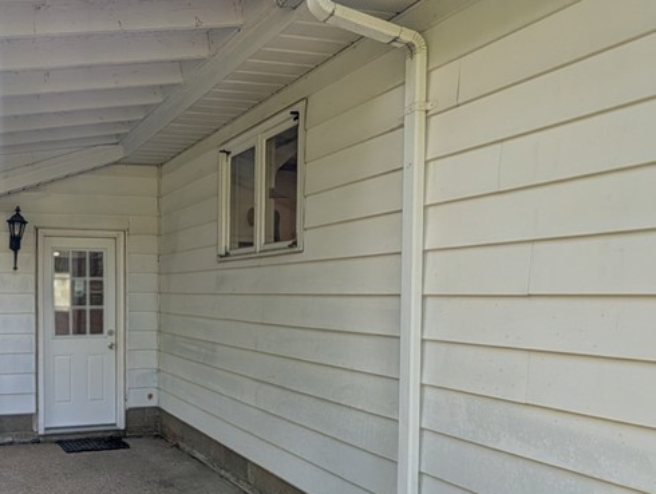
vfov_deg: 54.6
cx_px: 84
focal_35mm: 25
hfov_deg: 60.3
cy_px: 299
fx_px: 474
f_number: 1.7
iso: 52
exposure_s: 1/1541
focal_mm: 2.02
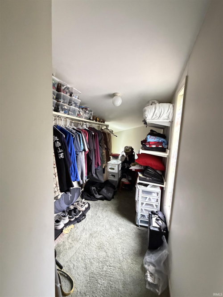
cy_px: 148
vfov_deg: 102.1
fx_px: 120
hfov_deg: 85.7
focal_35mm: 14
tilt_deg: -6.7
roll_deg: -1.9
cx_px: 112
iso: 1250
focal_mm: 2.22
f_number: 2.2
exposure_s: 1/40
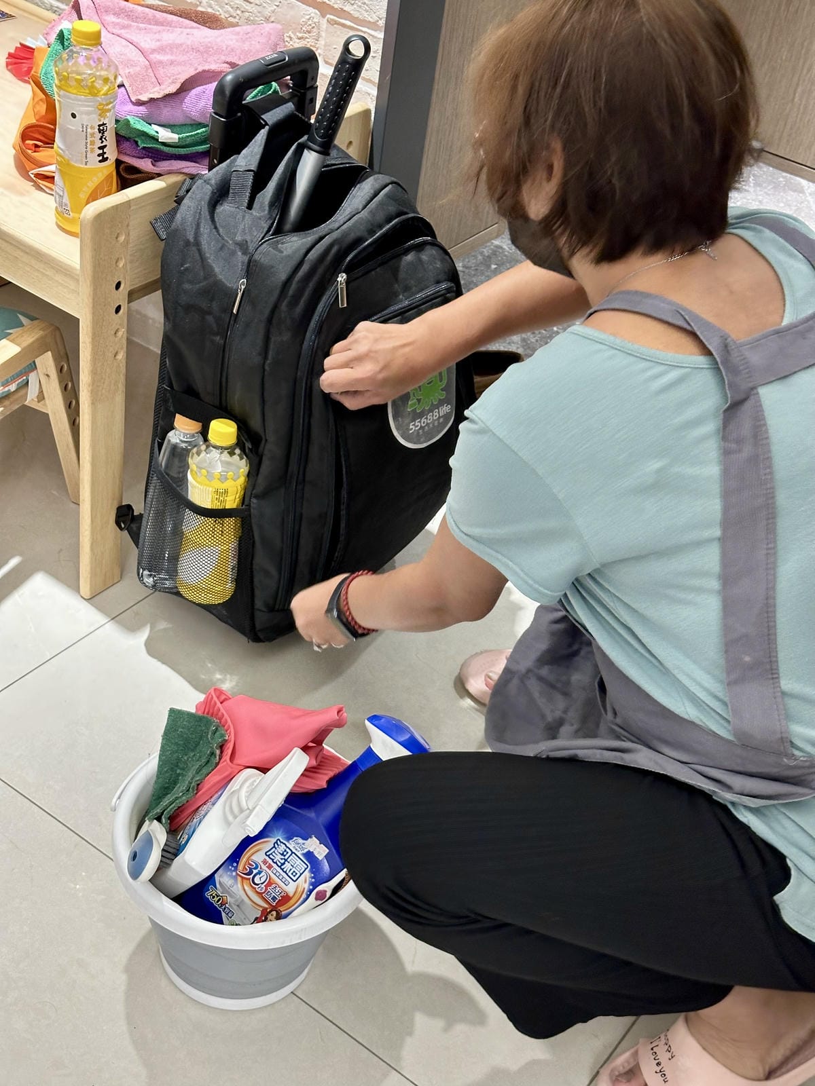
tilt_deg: -36.3
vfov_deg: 39.7
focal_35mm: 48
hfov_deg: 30.3
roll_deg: -10.8
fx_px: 1507
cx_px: 408
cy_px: 543
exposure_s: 1/60
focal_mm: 6.86
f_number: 1.78
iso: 200
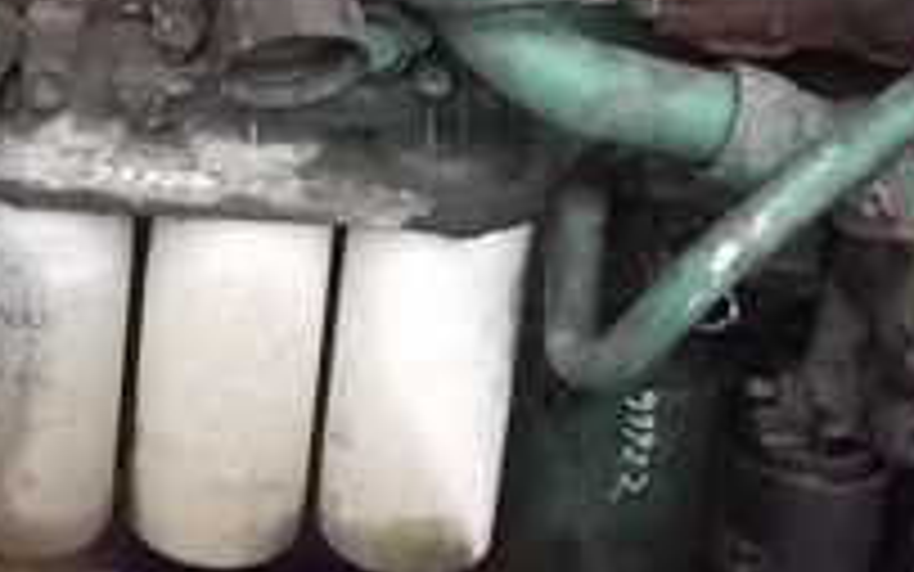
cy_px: -216
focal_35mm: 97
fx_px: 2417
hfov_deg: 21.2
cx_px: 185
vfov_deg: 12.9
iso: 500
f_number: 3.3
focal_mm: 4.1
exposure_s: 1/125
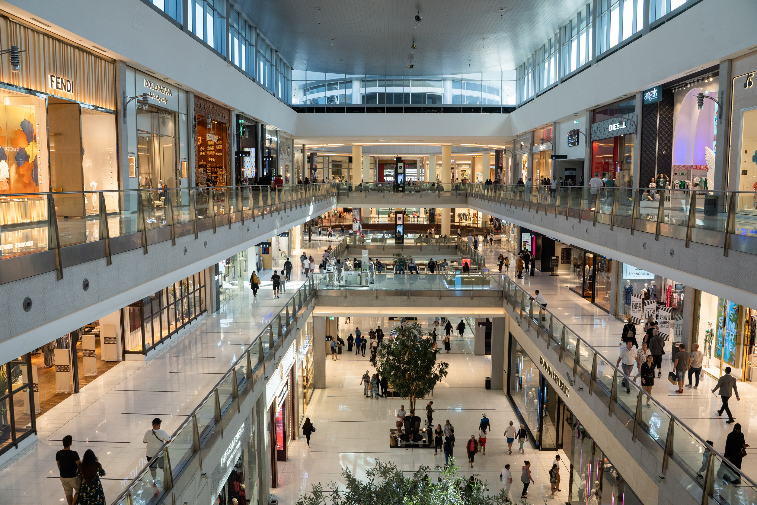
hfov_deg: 65.5
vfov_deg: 46.4
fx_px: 589
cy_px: 252
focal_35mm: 28
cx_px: 378
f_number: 6.3
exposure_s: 1/100
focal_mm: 28
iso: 800
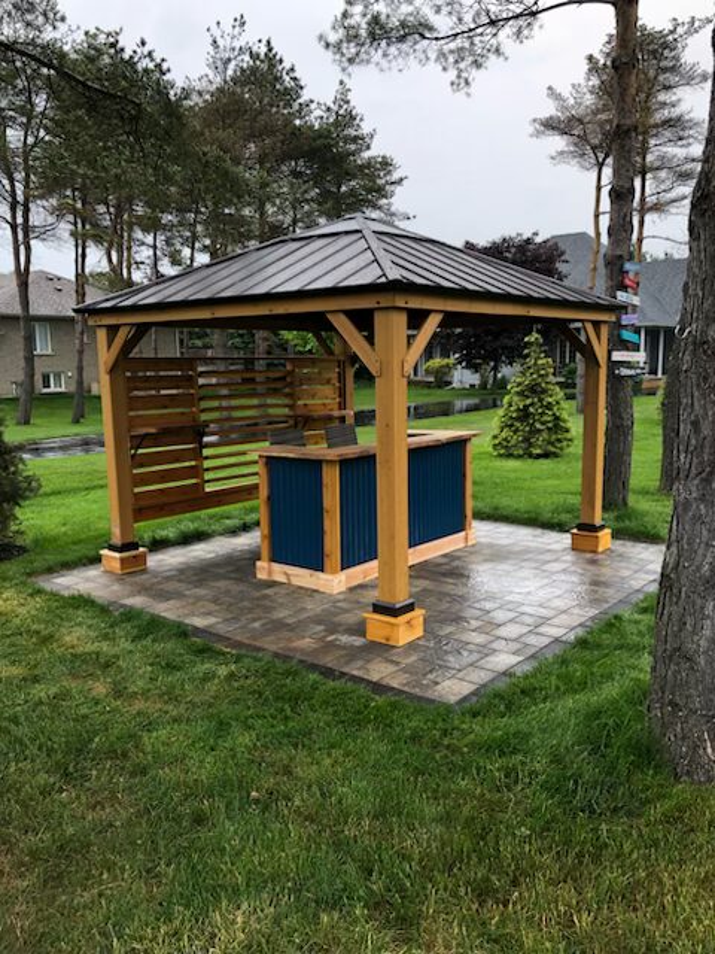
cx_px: 358
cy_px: 477
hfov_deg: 49.7
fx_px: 771
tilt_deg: -9.8
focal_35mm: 28
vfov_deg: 63.4
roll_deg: -0.7
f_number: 1.8
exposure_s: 1/120
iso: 32
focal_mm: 3.99
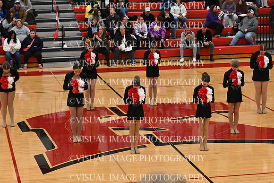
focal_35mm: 105
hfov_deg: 19.5
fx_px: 799
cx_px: 137
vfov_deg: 13.0
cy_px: 92
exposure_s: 1/400
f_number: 4
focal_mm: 70
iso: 6400
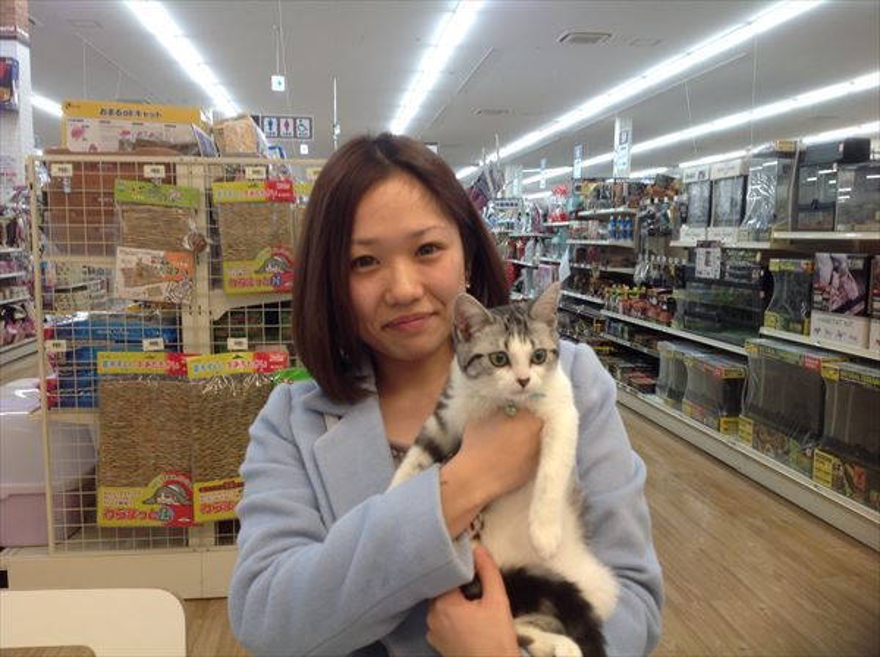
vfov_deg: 40.6
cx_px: 440
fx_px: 888
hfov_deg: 52.7
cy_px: 328
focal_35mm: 35
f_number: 2.4
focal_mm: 4.28
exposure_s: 1/40
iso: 64
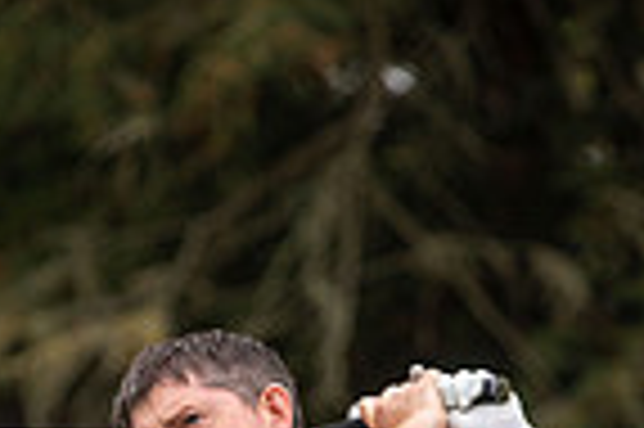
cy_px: 897
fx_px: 16850
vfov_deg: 1.5
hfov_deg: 2.2
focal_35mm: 943
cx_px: 171
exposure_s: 1/800
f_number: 6.3
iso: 640
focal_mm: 300
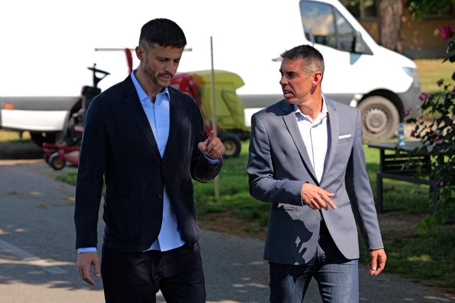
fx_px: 1327
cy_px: 152
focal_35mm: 105
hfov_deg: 19.5
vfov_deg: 13.0
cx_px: 228
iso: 100
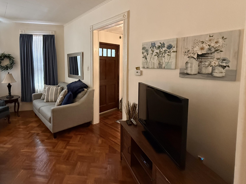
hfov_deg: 83.4
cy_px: 75
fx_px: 135
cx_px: 95
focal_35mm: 19
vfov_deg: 68.1
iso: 800
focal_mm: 2.22
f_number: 2.2
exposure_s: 1/60
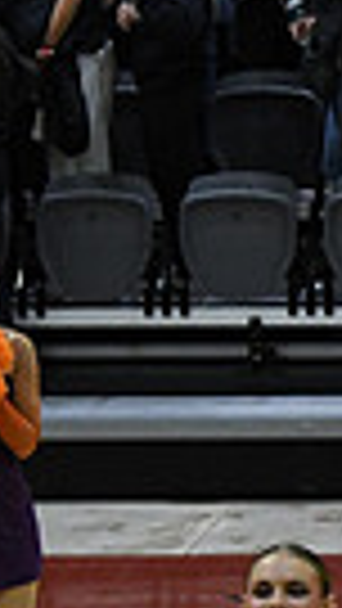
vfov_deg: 4.6
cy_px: 696
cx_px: 1197
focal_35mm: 471
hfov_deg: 2.5
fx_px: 7589
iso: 4000
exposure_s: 1/500
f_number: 4
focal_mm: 70
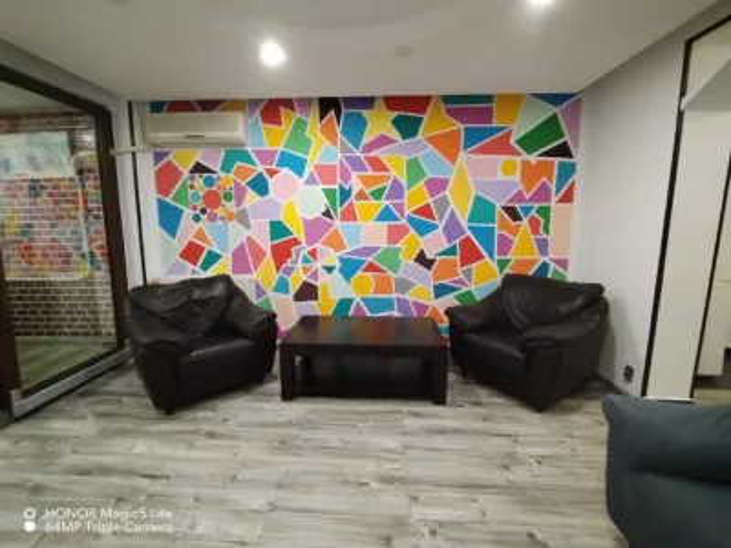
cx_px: 366
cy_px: 274
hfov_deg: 91.0
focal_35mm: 17
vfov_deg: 74.7
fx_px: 359
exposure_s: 1/33.3
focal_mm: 1.42
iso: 879
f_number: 2.2
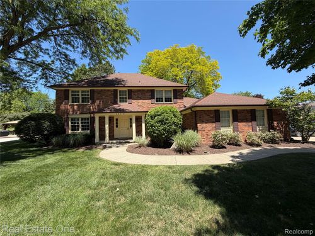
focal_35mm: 14
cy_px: 118
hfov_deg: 102.1
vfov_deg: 85.7
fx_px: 127
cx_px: 158
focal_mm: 2.22
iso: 40
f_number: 2.2
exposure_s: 1/717
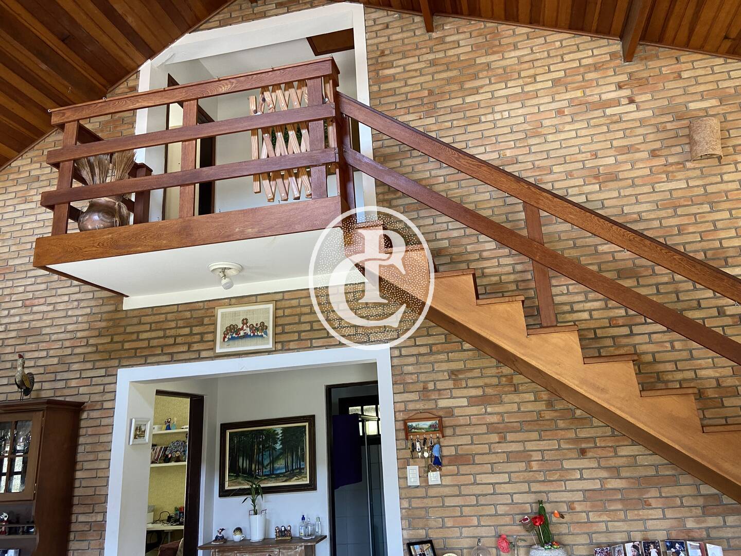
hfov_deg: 67.3
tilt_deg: +16.6
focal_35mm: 26
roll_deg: +4.1
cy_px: 278
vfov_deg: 53.1
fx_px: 557
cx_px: 370
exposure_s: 1/60
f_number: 1.8
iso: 160
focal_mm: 4.25
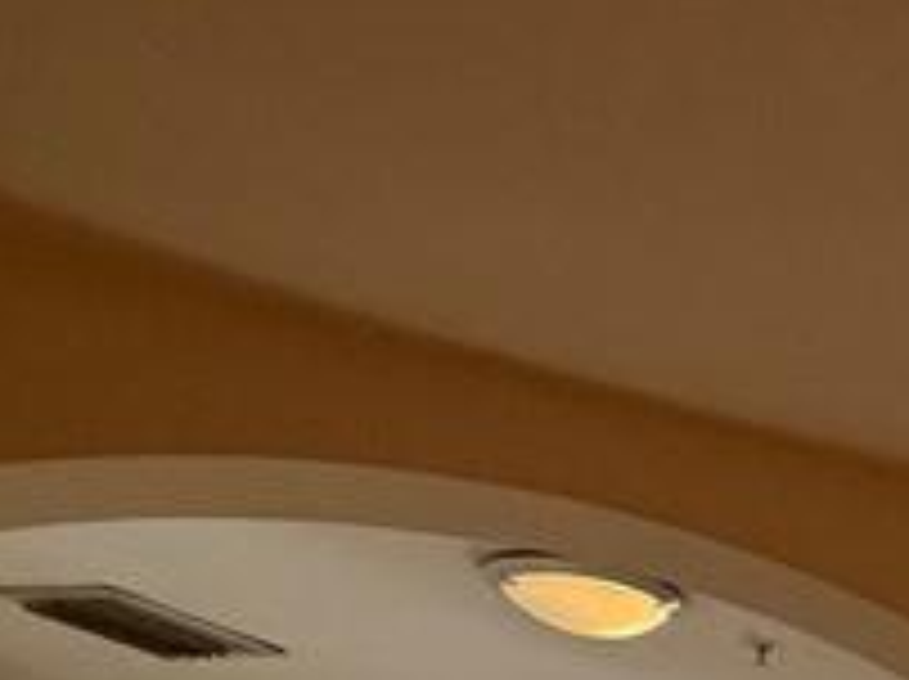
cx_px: 1940
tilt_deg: -8.3
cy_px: 1572
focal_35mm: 71
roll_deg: +0.1
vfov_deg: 14.6
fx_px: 1862
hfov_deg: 17.2
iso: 100
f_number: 2.2
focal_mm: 2.22
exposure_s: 1/120
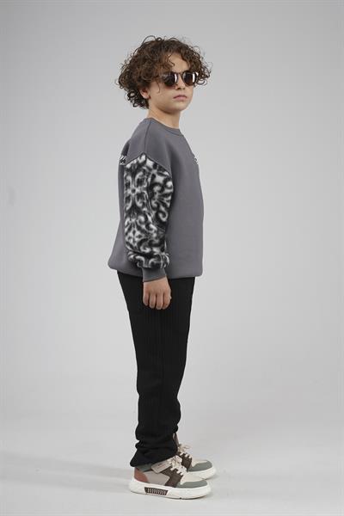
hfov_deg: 20.3
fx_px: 960
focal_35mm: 67
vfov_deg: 30.1
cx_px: 172
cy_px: 258
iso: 80
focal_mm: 45
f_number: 5.6
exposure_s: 1/160
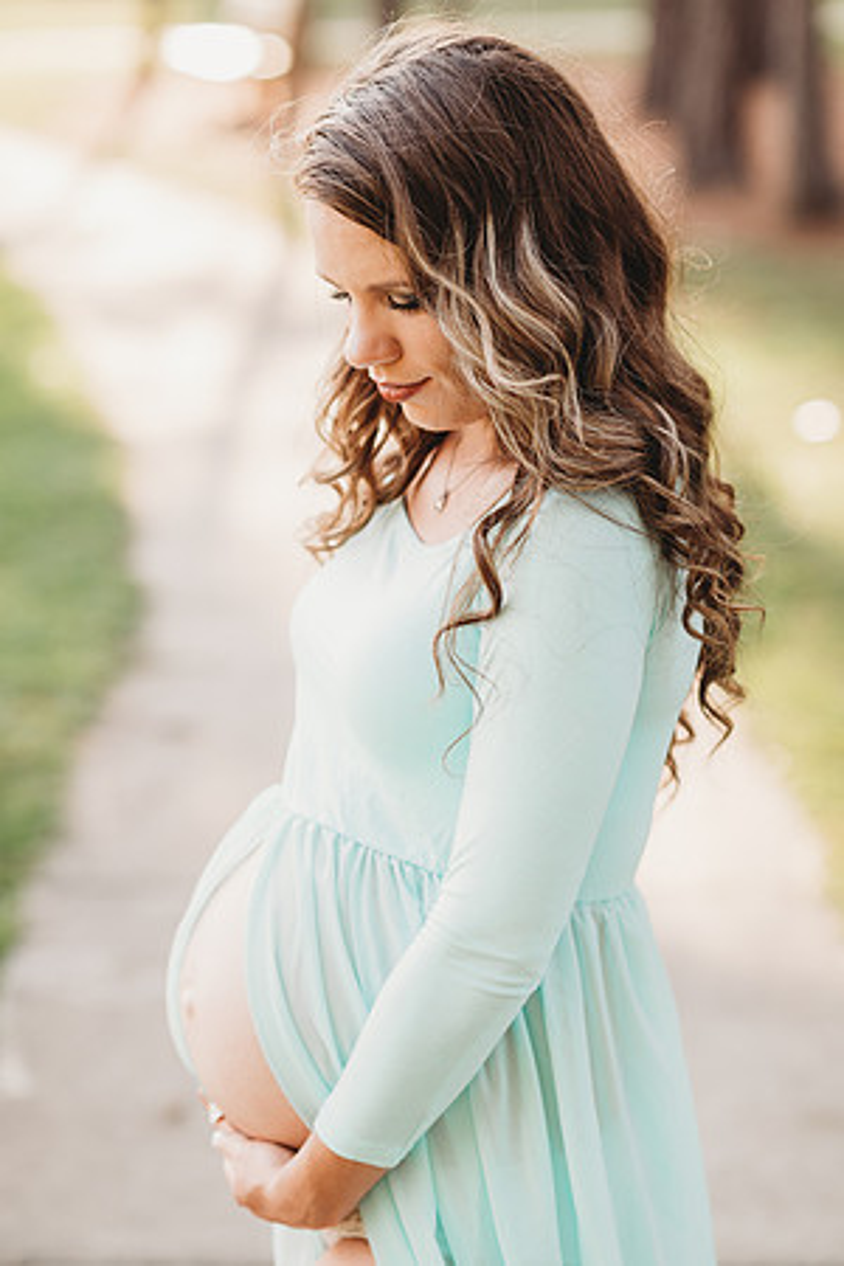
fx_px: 2989
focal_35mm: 85
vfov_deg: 23.9
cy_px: 633
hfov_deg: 16.1
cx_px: 422
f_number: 2.5
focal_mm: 85
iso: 160
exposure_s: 1/320
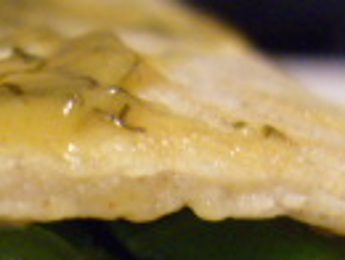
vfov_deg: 8.3
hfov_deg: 11.3
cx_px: -19
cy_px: 512
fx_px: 1717
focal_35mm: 172
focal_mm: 7.4
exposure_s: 1/8
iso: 200
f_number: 2.8
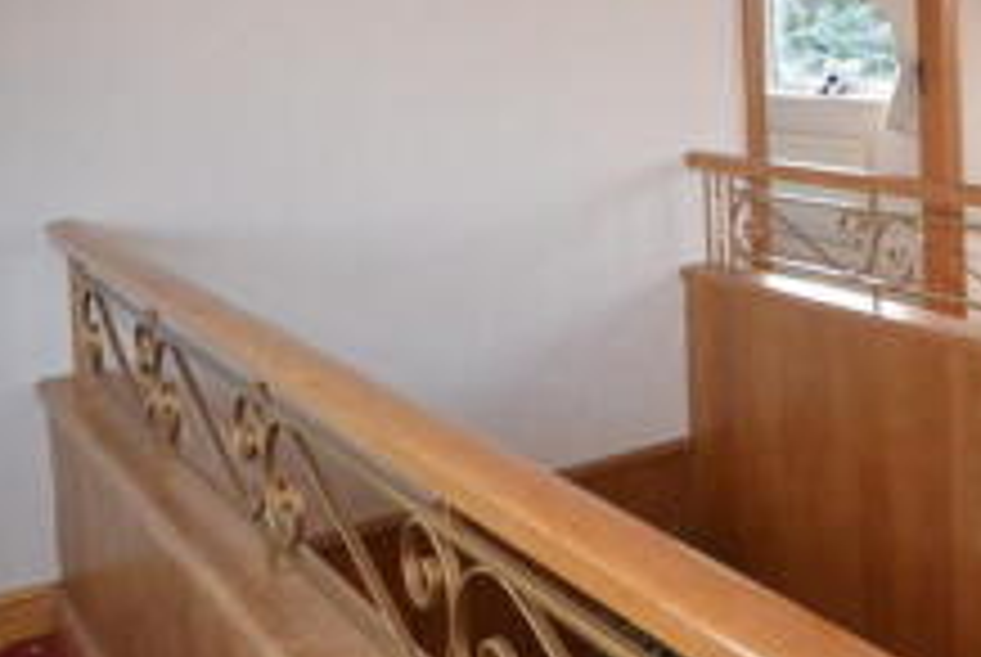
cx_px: 929
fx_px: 1228
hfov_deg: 39.5
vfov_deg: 28.8
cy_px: 70
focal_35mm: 45
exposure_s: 1/60
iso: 450
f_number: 4
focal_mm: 10
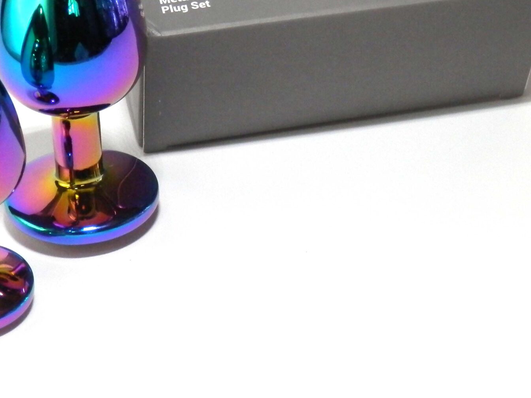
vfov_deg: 14.3
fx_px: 1580
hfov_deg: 19.1
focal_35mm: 103
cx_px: 215
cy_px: 101
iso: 200
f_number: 4.1
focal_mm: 9.8
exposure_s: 1/80
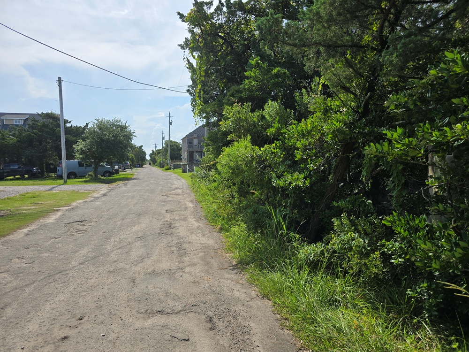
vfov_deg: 58.9
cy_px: 176
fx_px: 312
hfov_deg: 73.9
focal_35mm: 23
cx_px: 234
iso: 12
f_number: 1.7
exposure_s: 1/1050
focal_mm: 6.3
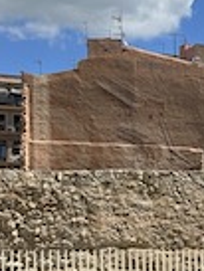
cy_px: 231
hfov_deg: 12.2
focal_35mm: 112
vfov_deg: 17.4
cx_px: 358
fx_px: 879
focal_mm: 6.86
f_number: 1.78
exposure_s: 1/6623
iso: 80
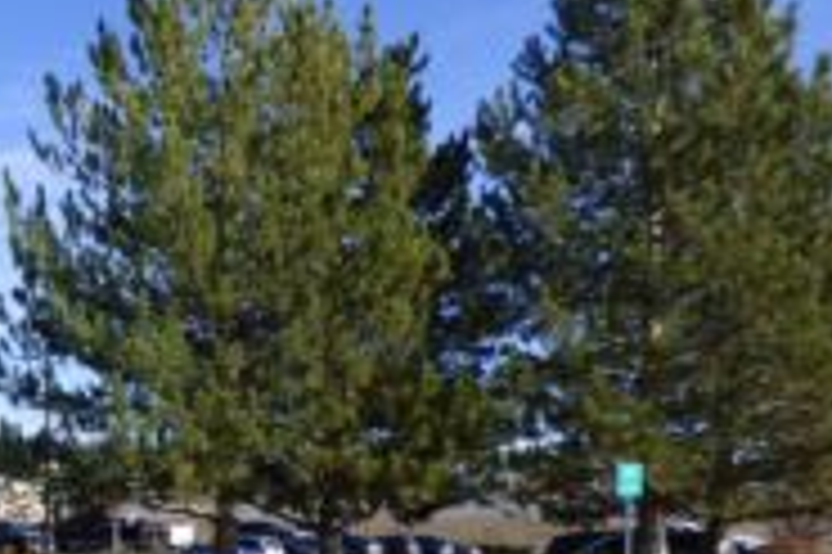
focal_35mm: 45
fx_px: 1039
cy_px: 563
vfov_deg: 27.9
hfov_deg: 39.1
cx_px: 18
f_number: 2.8
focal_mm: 3.58
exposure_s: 1/1000
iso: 100
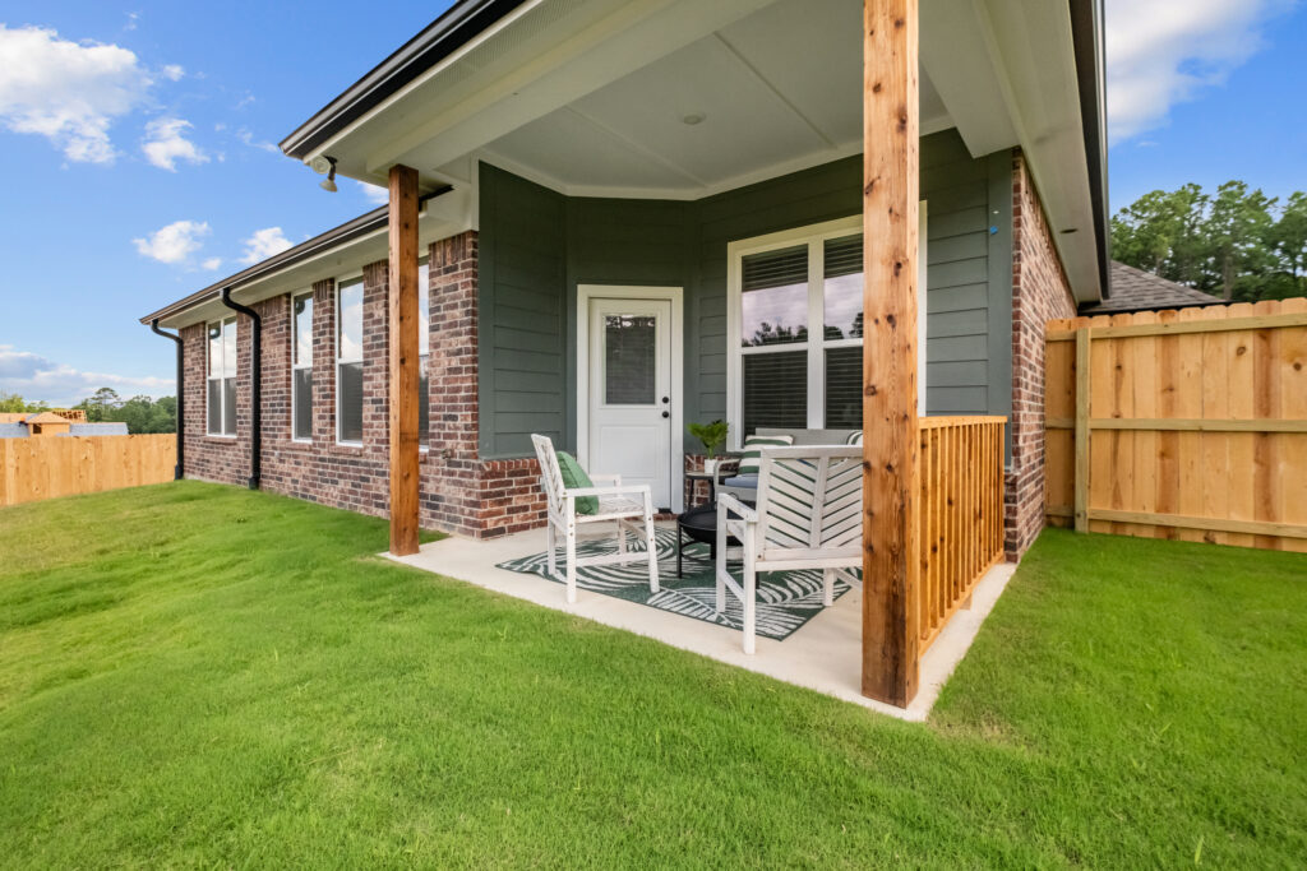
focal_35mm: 15
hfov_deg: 100.4
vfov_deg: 77.3
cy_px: 436
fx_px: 545
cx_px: 654
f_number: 4.5
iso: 1600
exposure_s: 1/2000
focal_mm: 10
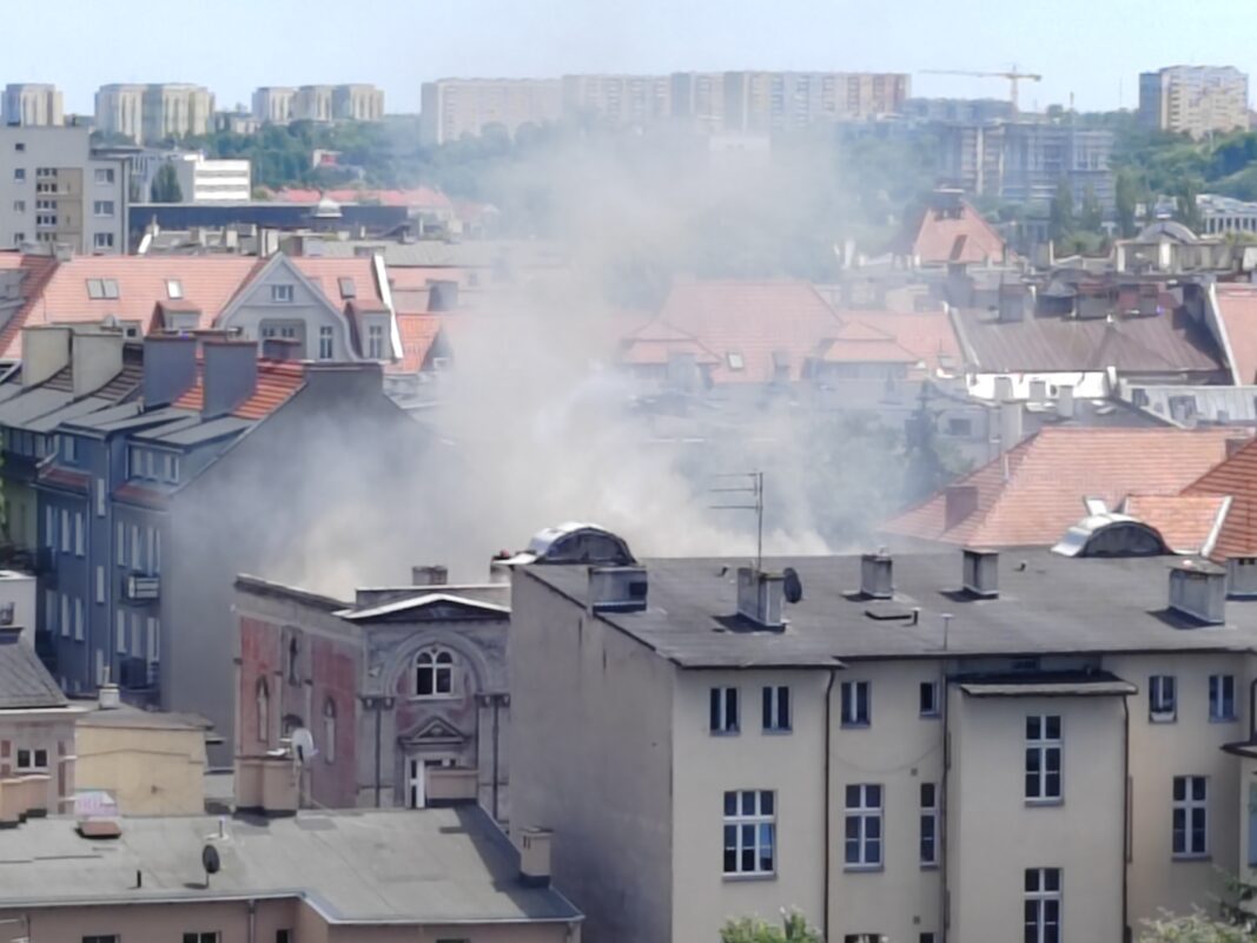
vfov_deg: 7.7
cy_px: 472
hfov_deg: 10.2
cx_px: 628
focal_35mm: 194
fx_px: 7044
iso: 100
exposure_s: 1/770
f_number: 1.9
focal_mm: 5.52
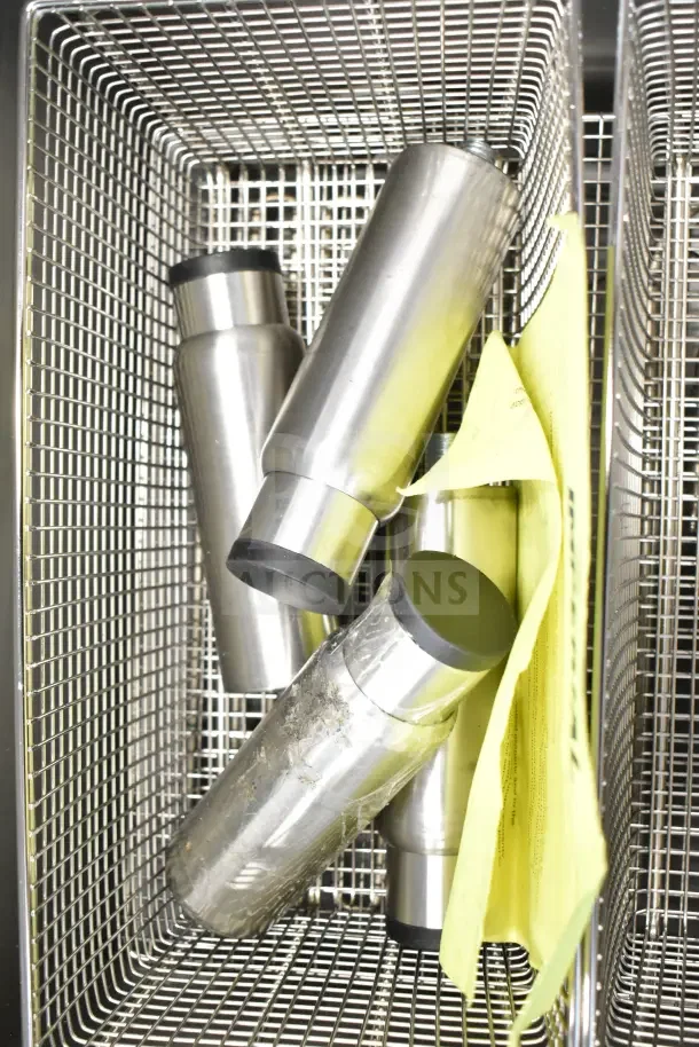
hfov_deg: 29.9
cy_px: 524
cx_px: 350
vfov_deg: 43.6
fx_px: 1310
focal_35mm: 45
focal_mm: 30
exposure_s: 1/50
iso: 4500
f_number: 4.2
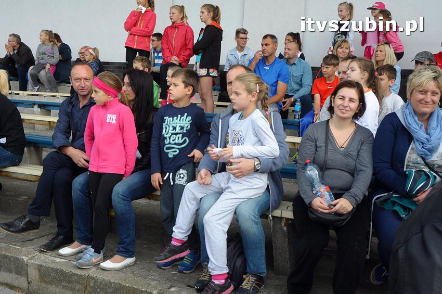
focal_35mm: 44
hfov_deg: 45.0
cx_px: 221
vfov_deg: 30.8
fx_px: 534
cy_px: 147
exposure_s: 1/320
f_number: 9
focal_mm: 29
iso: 640
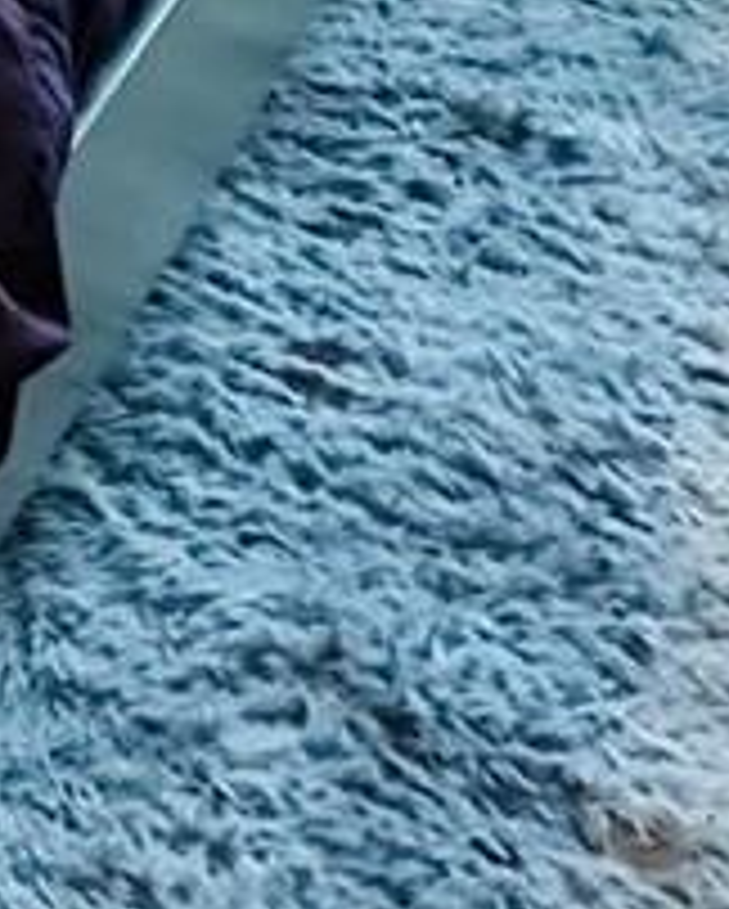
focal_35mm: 108
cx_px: -774
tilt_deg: -3.8
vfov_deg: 12.4
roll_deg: +0.6
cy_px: -1490
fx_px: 2908
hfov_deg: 12.4
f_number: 2.2
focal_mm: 2.22
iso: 250
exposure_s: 1/60
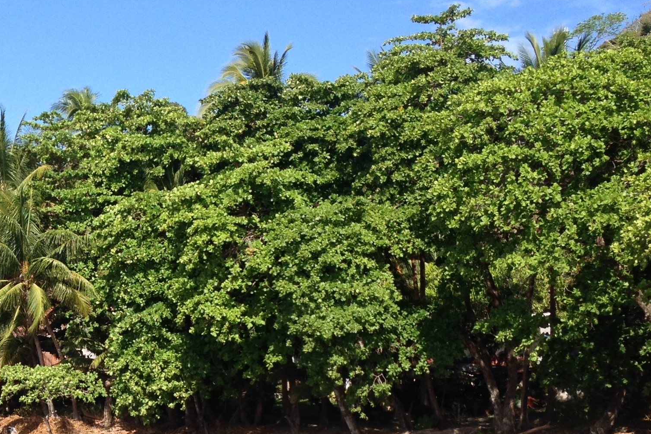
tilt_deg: -3.5
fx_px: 1429
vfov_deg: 17.0
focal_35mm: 79
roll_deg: +0.3
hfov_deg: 24.9
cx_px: 65
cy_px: 399
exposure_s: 1/1284
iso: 50
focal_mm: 4.28
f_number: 2.4
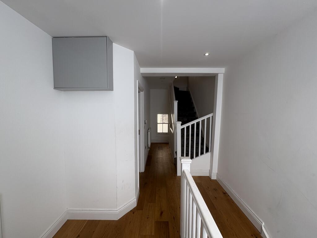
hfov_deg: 102.1
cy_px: 119
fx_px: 128
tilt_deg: -1.8
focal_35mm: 14
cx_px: 158
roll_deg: +0.0
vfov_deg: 85.7
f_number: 2.2
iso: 50
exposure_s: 1/160
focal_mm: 2.22
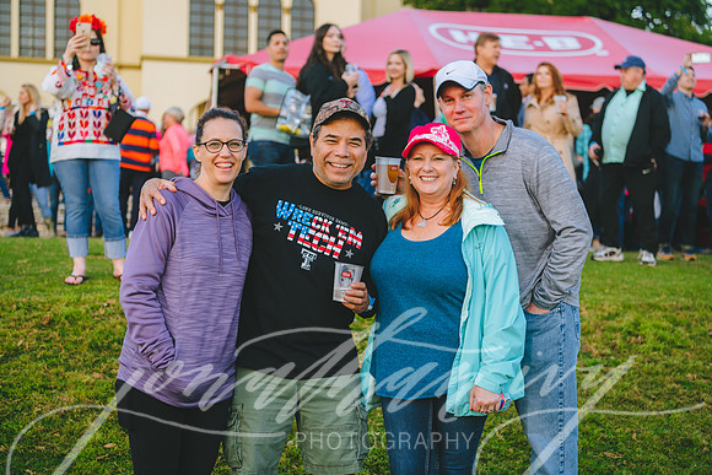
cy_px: 238
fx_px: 1108
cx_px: 356
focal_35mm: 56
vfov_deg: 24.2
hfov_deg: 35.6
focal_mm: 56
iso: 64
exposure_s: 1/160
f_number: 3.5
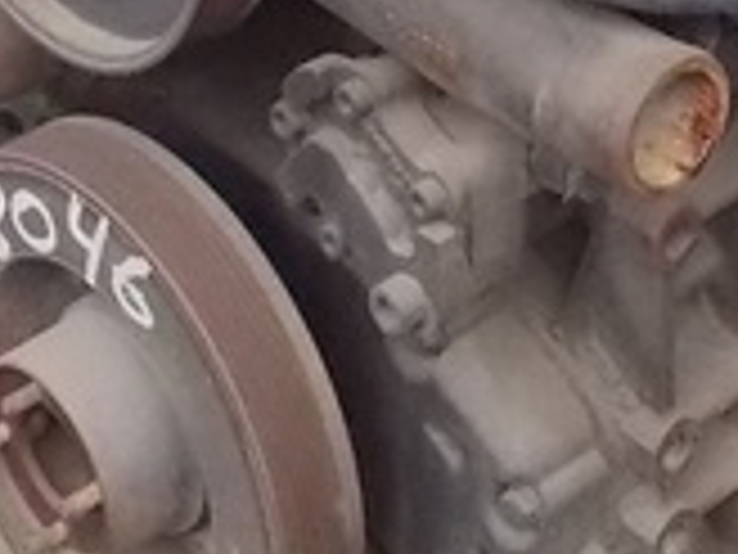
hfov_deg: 17.0
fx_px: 2409
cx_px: 742
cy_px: -342
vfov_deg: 12.3
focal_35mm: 113
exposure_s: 1/200
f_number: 3.3
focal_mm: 4.1
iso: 400
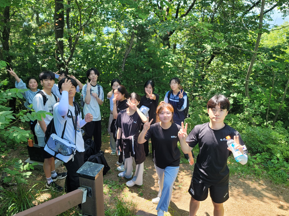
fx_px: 250
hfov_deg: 59.8
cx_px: 127
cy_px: 129
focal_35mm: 30
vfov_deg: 46.5
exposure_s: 1/120
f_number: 1.8
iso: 20
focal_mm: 7
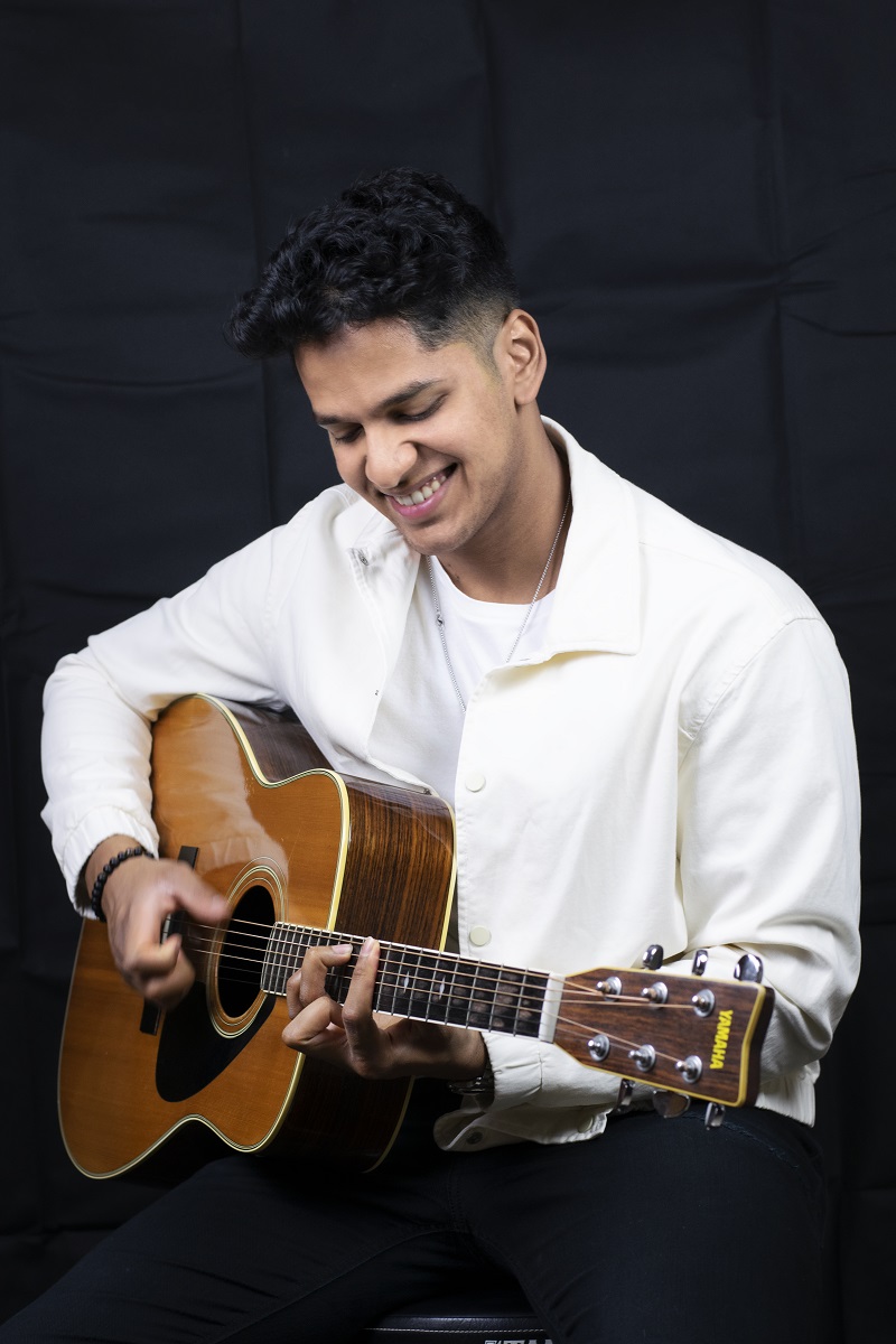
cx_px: 448
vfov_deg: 27.0
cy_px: 672
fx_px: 2800
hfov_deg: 18.2
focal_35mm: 75
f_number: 4
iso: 400
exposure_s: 1/60
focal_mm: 50
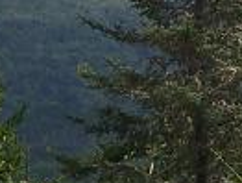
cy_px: 28
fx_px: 2075
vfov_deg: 5.0
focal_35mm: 296
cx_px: 164
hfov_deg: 6.7
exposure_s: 1/800
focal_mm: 6.3
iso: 80
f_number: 4
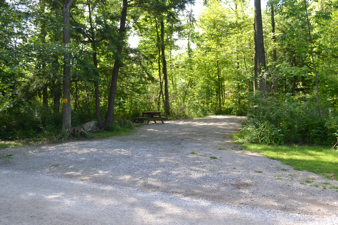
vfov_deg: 42.3
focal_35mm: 31
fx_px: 291
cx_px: 164
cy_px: 110
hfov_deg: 60.3
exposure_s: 1/125
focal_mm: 20
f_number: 5.6
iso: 250
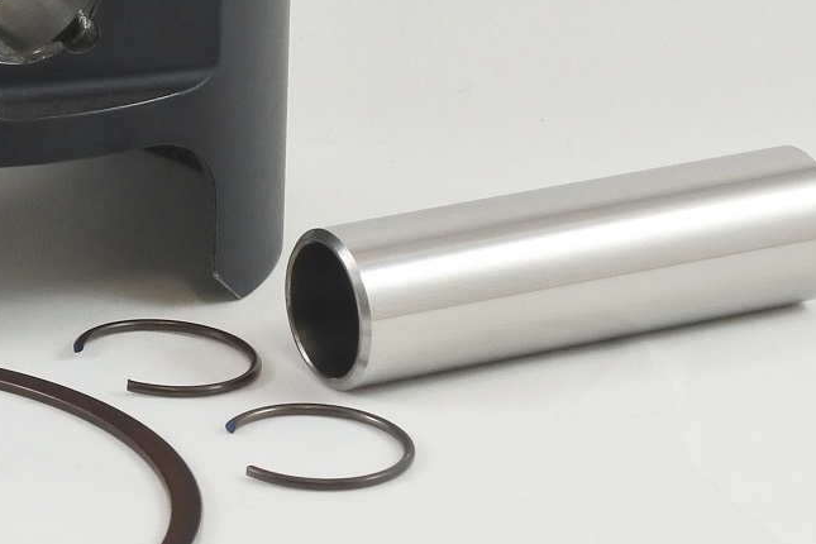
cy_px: 79
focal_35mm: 142
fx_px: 3218
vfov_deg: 9.6
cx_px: -71
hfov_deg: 14.1
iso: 400
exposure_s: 1/125
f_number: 4.5
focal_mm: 17.6
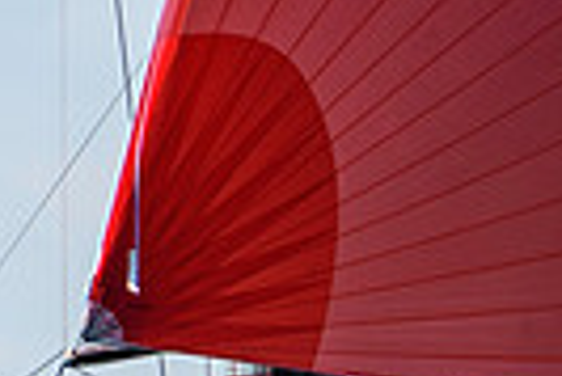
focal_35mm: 2036
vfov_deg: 0.7
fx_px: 31819
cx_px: 695
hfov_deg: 1.0
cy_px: 508
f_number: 5
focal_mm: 300
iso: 400
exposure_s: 1/2500
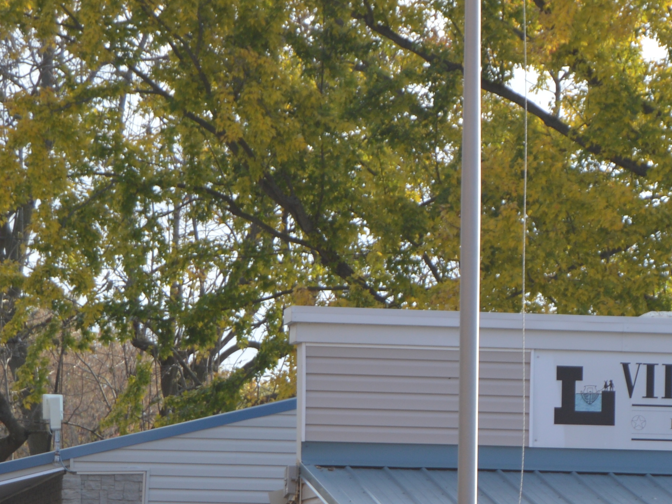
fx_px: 5000
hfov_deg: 7.6
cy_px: 549
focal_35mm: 258
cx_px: 823
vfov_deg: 5.7
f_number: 6.3
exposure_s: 1/160
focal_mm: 55
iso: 100
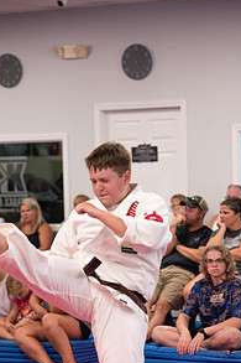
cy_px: 270
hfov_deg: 8.0
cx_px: 95
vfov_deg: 11.9
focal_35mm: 172
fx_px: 1729
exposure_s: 1/400
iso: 1600
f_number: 3.5
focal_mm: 112
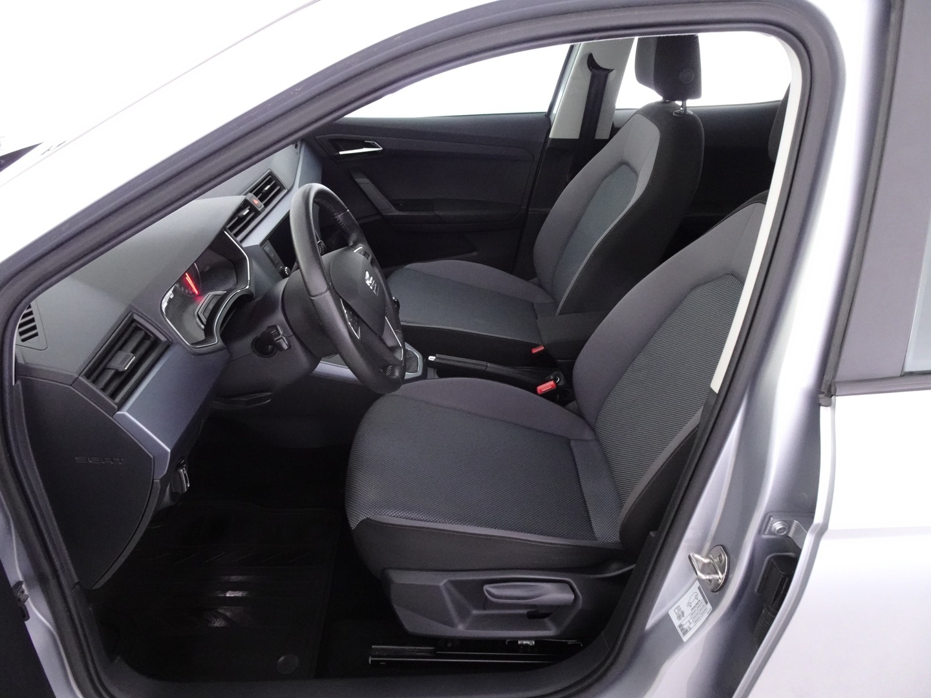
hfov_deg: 71.6
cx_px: 466
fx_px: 645
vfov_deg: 56.8
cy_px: 349
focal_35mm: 24
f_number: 3.5
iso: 800
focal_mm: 4.25
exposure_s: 1/10
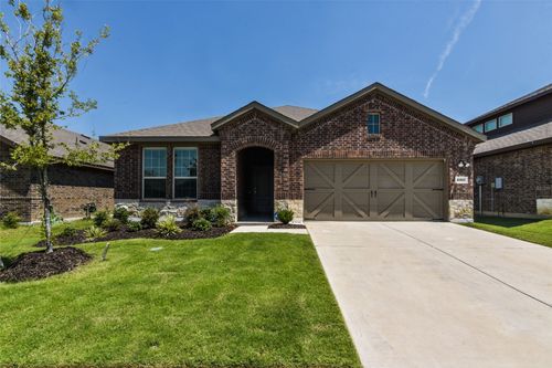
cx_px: 276
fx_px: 253
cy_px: 184
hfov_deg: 95.0
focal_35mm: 16
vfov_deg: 72.0
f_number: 16
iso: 250
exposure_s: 1/200
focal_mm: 11
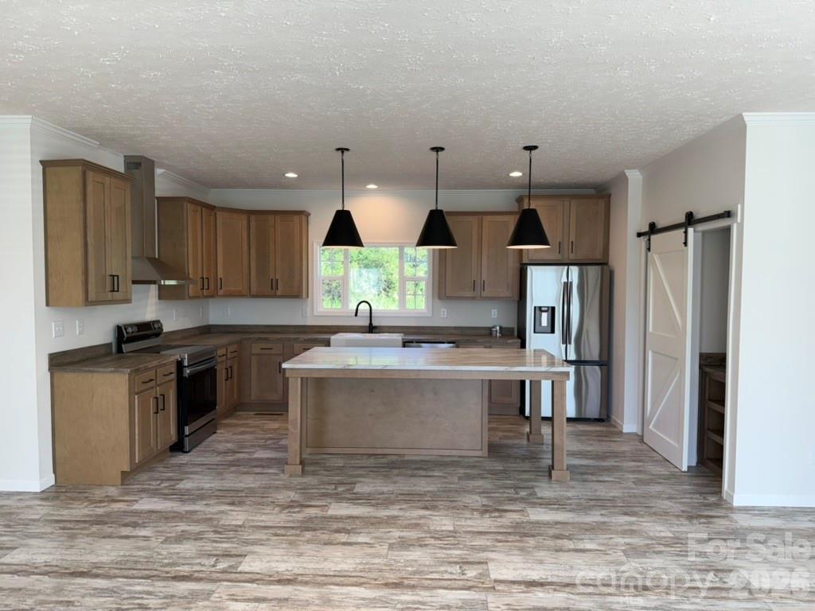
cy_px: 306
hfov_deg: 71.6
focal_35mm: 24
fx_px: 565
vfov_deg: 56.8
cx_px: 408
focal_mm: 6.76
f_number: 1.78
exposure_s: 1/120
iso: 64
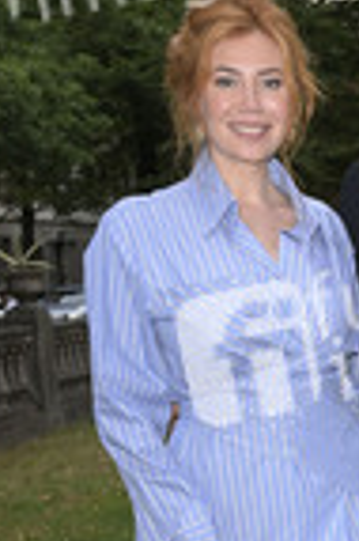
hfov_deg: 13.8
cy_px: 526
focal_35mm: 95
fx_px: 1424
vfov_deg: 20.9
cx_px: 480
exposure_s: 1/200
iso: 1000
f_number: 5.6
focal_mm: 34
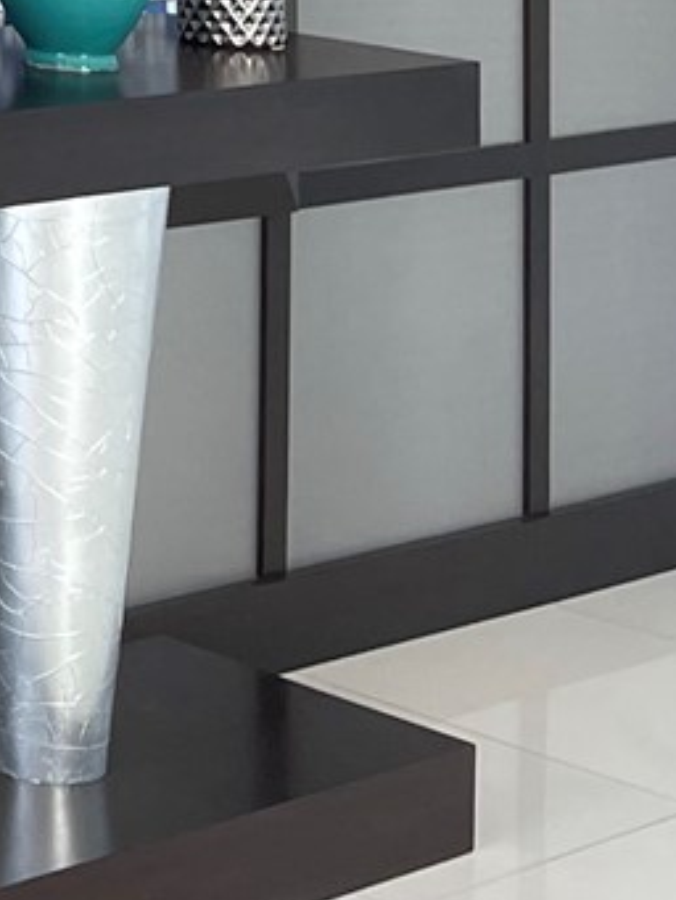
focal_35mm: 122
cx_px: -1122
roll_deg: -0.6
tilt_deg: +0.8
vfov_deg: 14.6
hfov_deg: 10.1
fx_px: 3175
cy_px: -599
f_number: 1.6
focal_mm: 5.1
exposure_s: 1/121
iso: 100
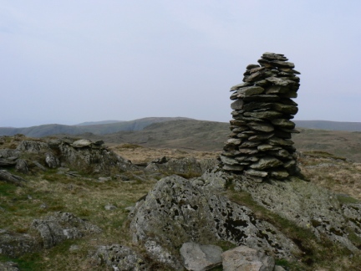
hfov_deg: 51.4
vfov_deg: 39.7
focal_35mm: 36
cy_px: 136
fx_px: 375
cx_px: 180
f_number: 8
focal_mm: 6
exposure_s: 1/400
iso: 80
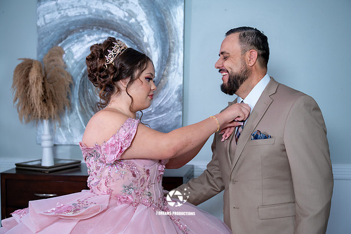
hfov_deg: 37.1
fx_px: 524
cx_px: 176
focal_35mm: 54
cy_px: 117
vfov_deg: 25.2
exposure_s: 1/60
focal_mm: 53
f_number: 4
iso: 1250
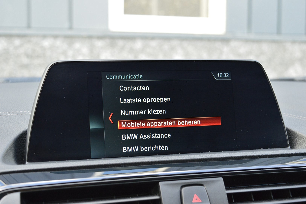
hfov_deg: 35.1
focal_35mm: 57
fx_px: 484
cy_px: 102
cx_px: 153
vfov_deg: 23.7
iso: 800
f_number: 6.3
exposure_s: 1/60
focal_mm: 38
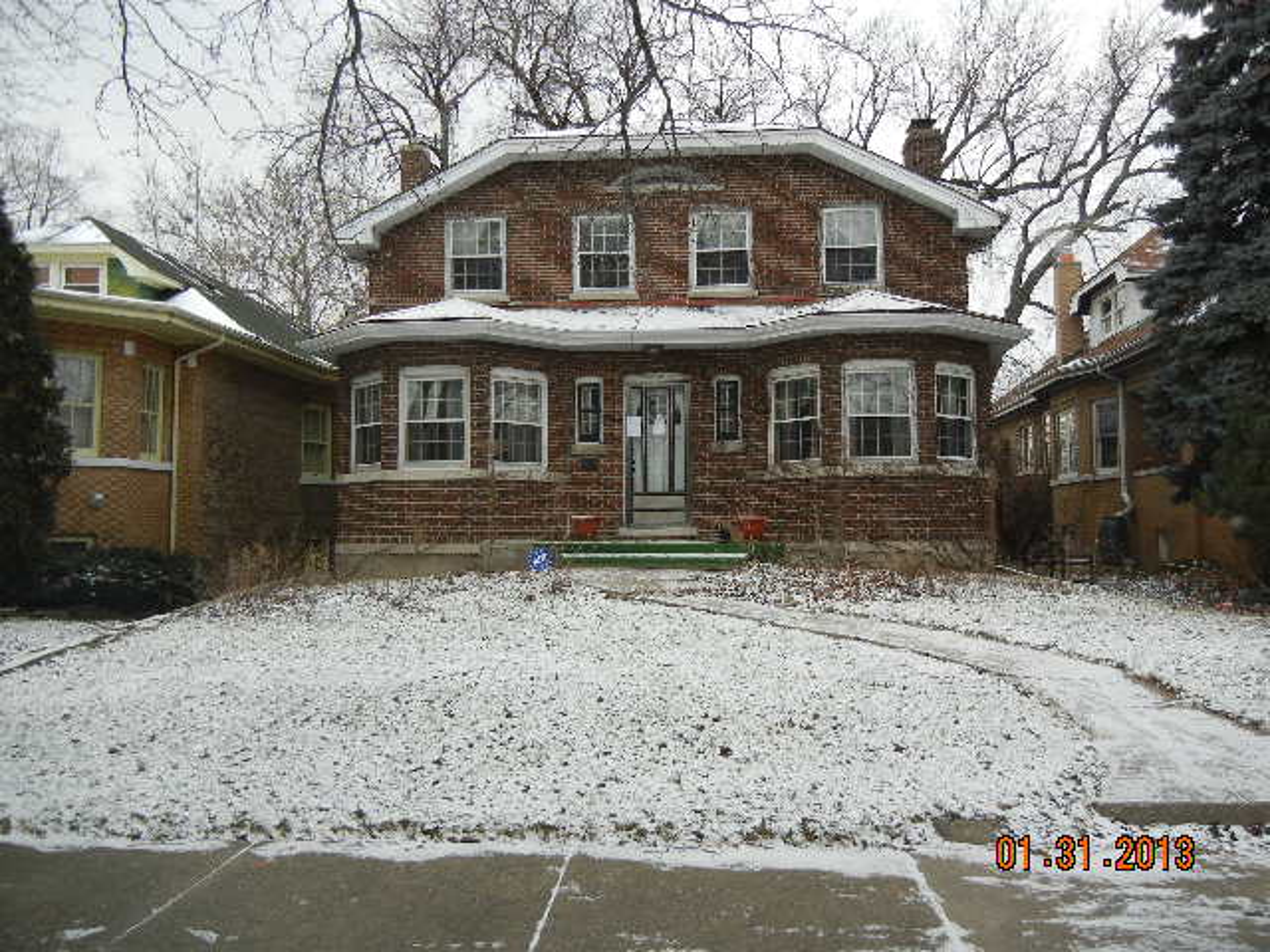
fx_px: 1101
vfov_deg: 46.8
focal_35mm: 30
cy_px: 476
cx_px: 635
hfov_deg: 60.0
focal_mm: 5.4
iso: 160
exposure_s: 1/291
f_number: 3.5
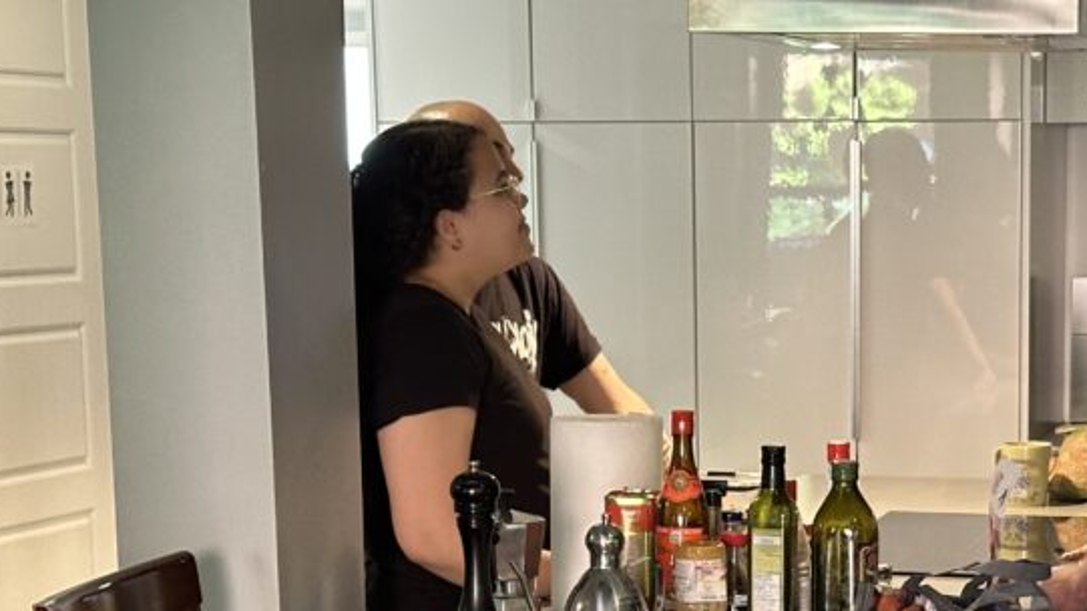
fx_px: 2853
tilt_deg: -11.6
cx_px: 838
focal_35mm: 99
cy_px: 643
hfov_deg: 21.4
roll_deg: +0.1
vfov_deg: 12.1
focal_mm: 6.86
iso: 400
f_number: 1.78
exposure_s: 1/40
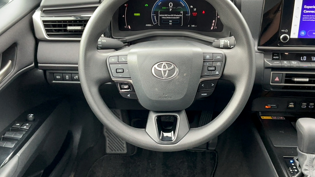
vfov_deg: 35.6
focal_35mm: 33
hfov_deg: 59.5
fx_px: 276
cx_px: 157
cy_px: 80
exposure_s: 1/60
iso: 100
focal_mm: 3
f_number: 1.8
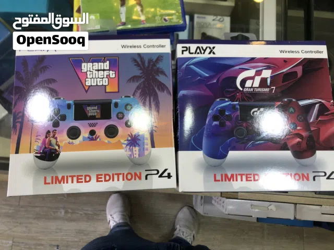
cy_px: 125
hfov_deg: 63.4
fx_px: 270
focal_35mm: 28
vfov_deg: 49.7
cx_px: 167
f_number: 1.8
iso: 25
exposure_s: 1/50
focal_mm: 3.99
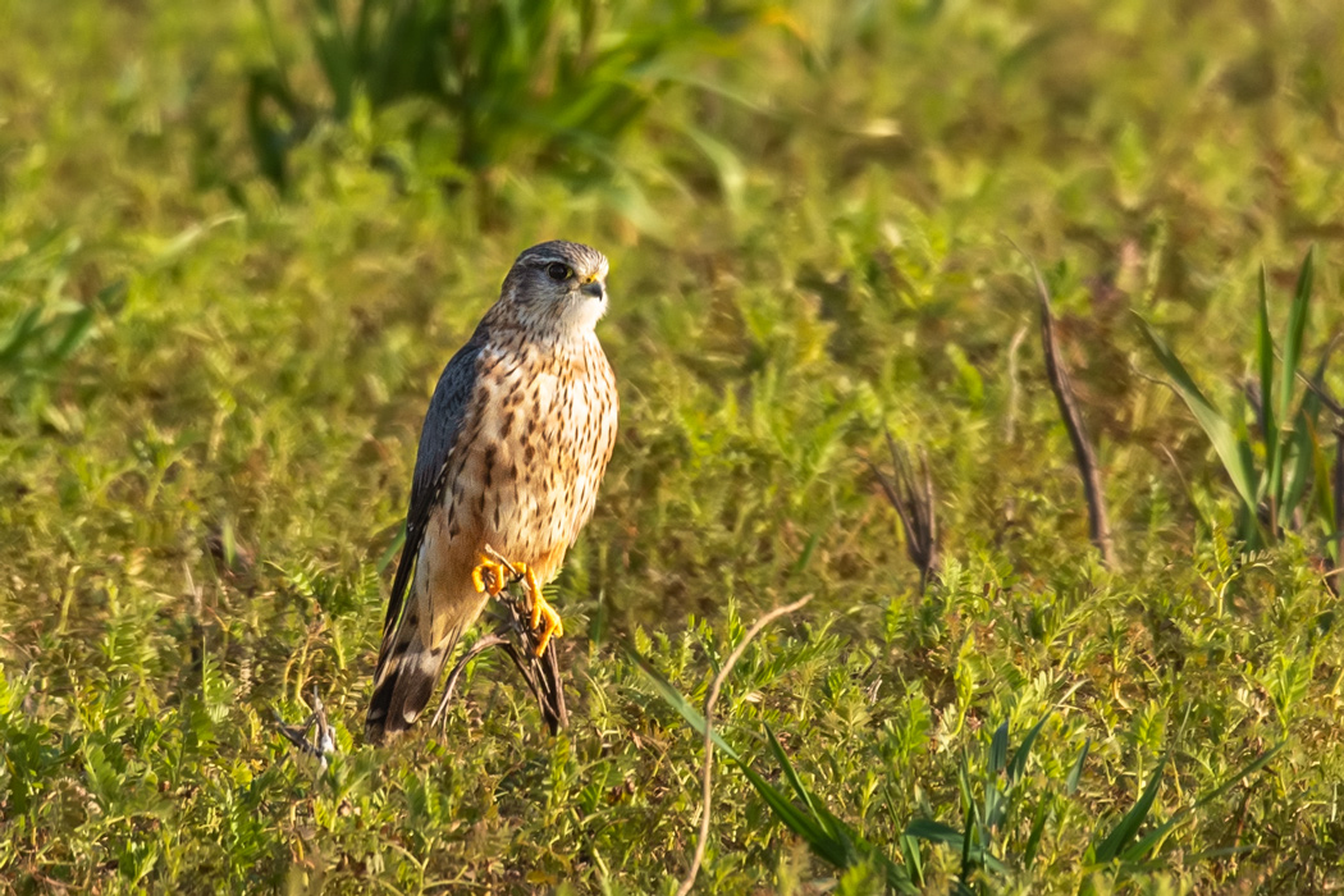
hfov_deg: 3.5
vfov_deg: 2.4
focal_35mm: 585
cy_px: 448
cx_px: 672
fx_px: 21838
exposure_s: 1/320
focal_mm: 390
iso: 200
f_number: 8
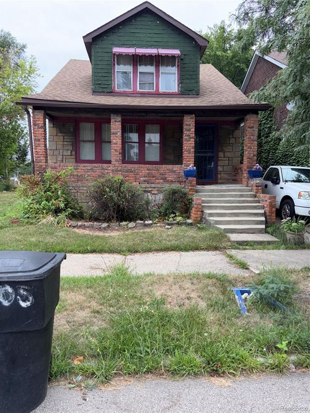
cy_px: 206
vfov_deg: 67.3
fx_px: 311
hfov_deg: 53.0
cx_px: 155
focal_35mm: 26
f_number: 1.6
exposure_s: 1/399
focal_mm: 5.96
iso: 50
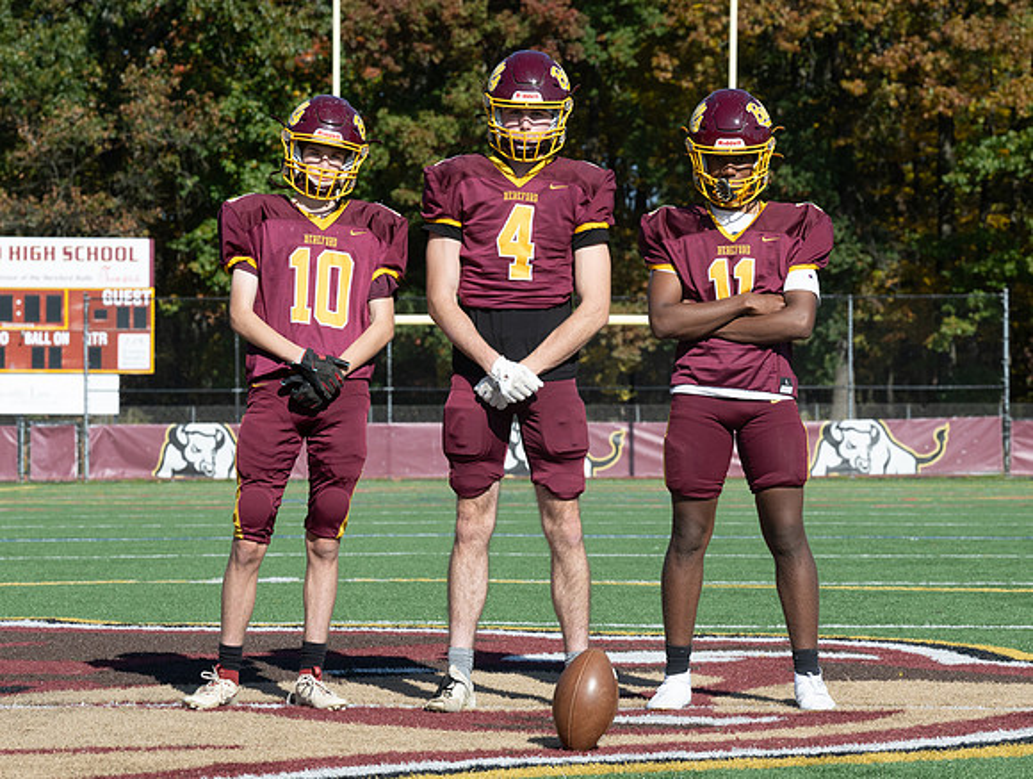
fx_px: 3521
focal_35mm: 118
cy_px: 378
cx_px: 557
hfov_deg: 16.7
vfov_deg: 12.6
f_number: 5.6
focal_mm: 77
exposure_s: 1/1600
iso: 320
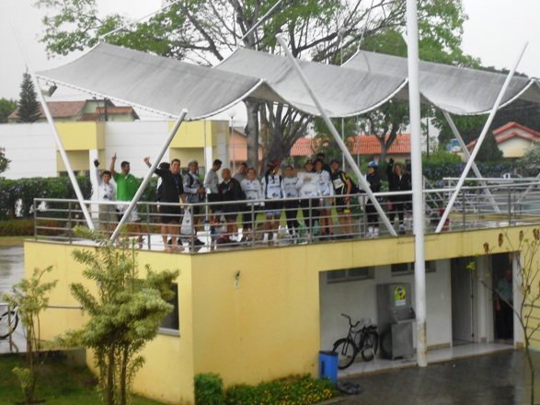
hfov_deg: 19.8
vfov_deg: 14.9
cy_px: 202
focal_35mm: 99
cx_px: 270
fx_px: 1544
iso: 200
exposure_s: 1/60
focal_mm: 17.6
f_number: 5.5
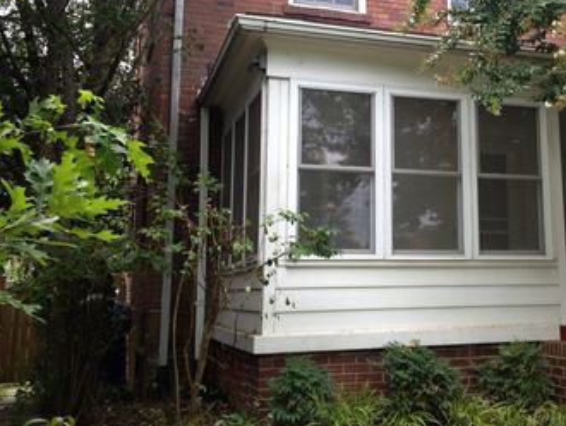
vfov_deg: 27.4
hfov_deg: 35.3
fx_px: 867
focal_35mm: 53
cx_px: 427
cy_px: 142
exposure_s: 1/356
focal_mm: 4.28
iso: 80
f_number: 2.4
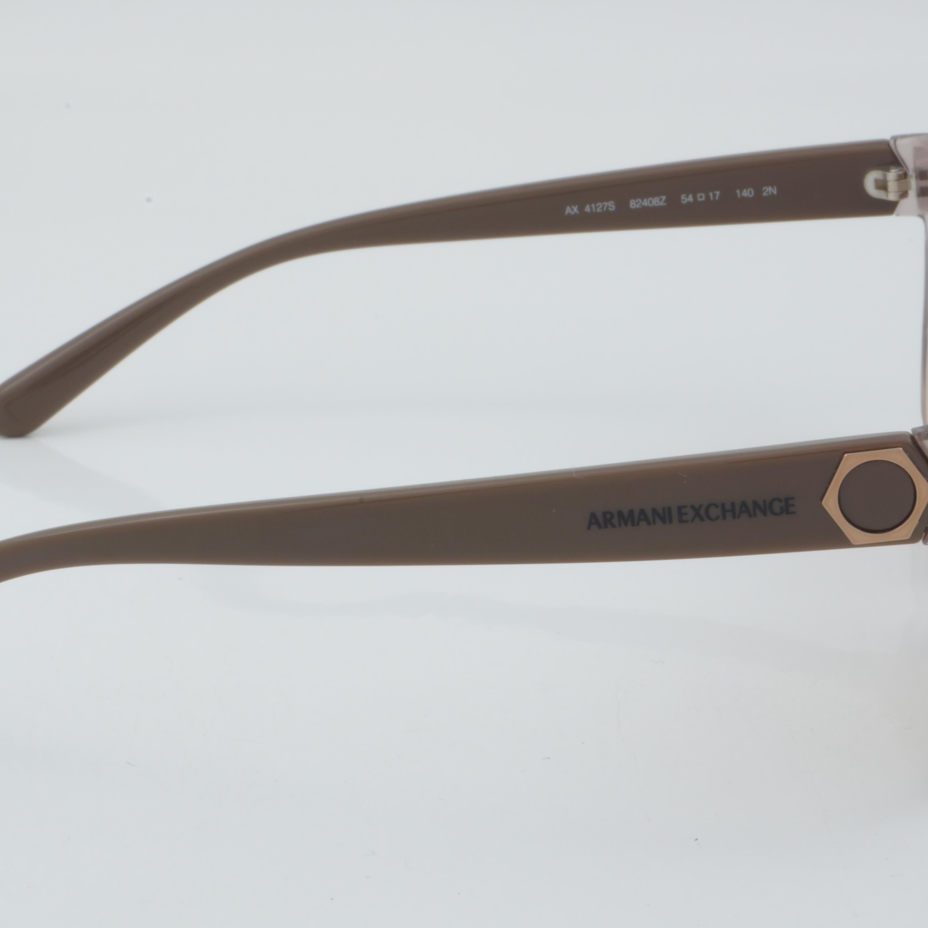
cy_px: 462
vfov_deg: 18.1
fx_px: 2912
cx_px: 406
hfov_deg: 18.1
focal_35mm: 96
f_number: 32
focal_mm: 50
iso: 100
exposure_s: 1/3
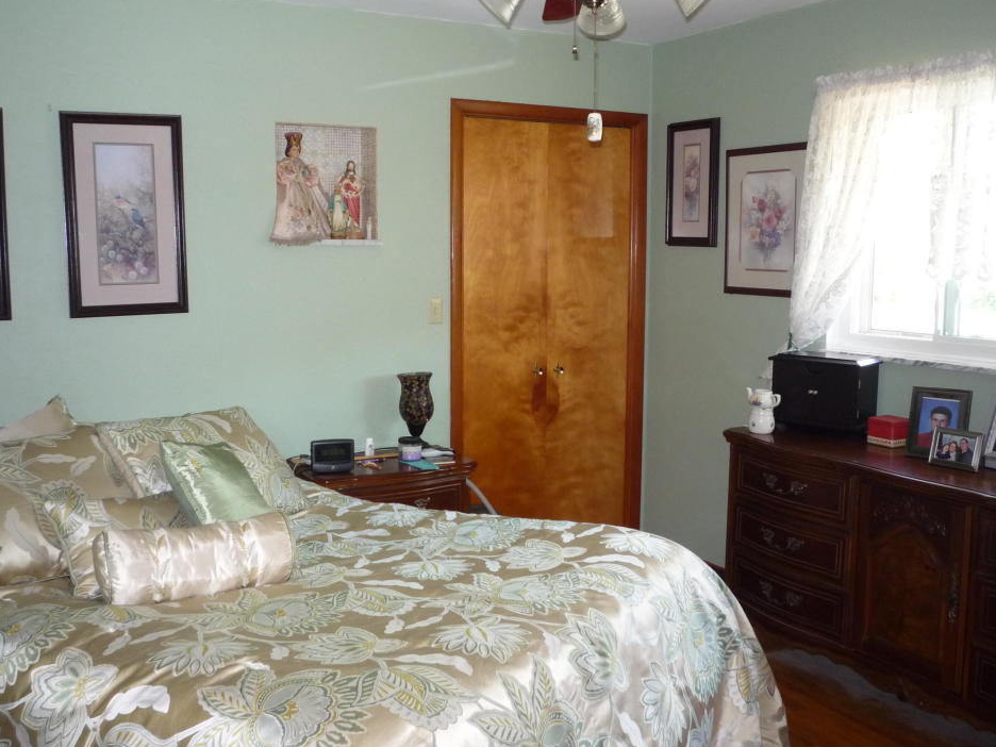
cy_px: 360
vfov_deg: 40.7
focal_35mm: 35
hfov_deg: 52.6
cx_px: 469
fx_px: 1007
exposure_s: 1/30
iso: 250
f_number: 3.3
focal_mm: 5.2
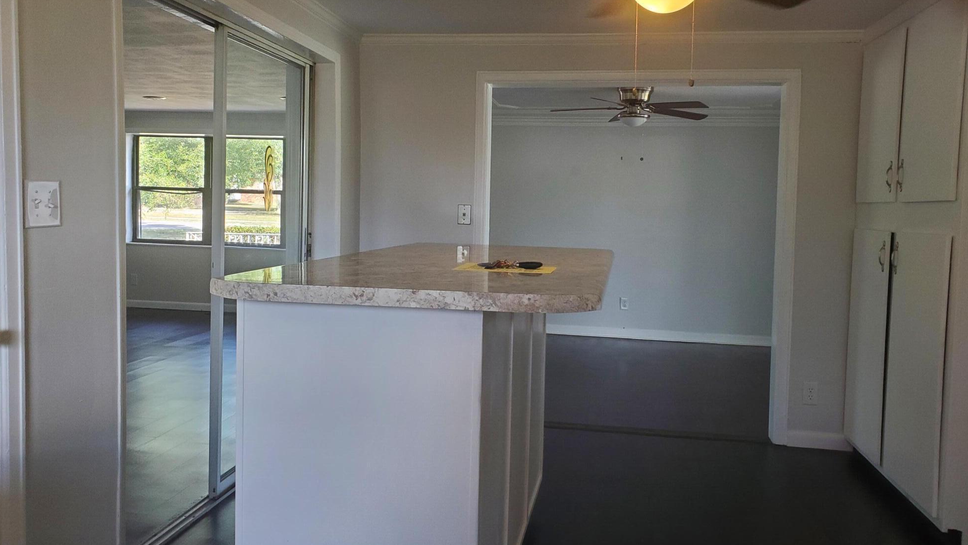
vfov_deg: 40.0
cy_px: 224
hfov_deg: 66.1
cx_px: 489
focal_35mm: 29
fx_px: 744
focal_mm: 4.3
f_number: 2.4
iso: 200
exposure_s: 1/120
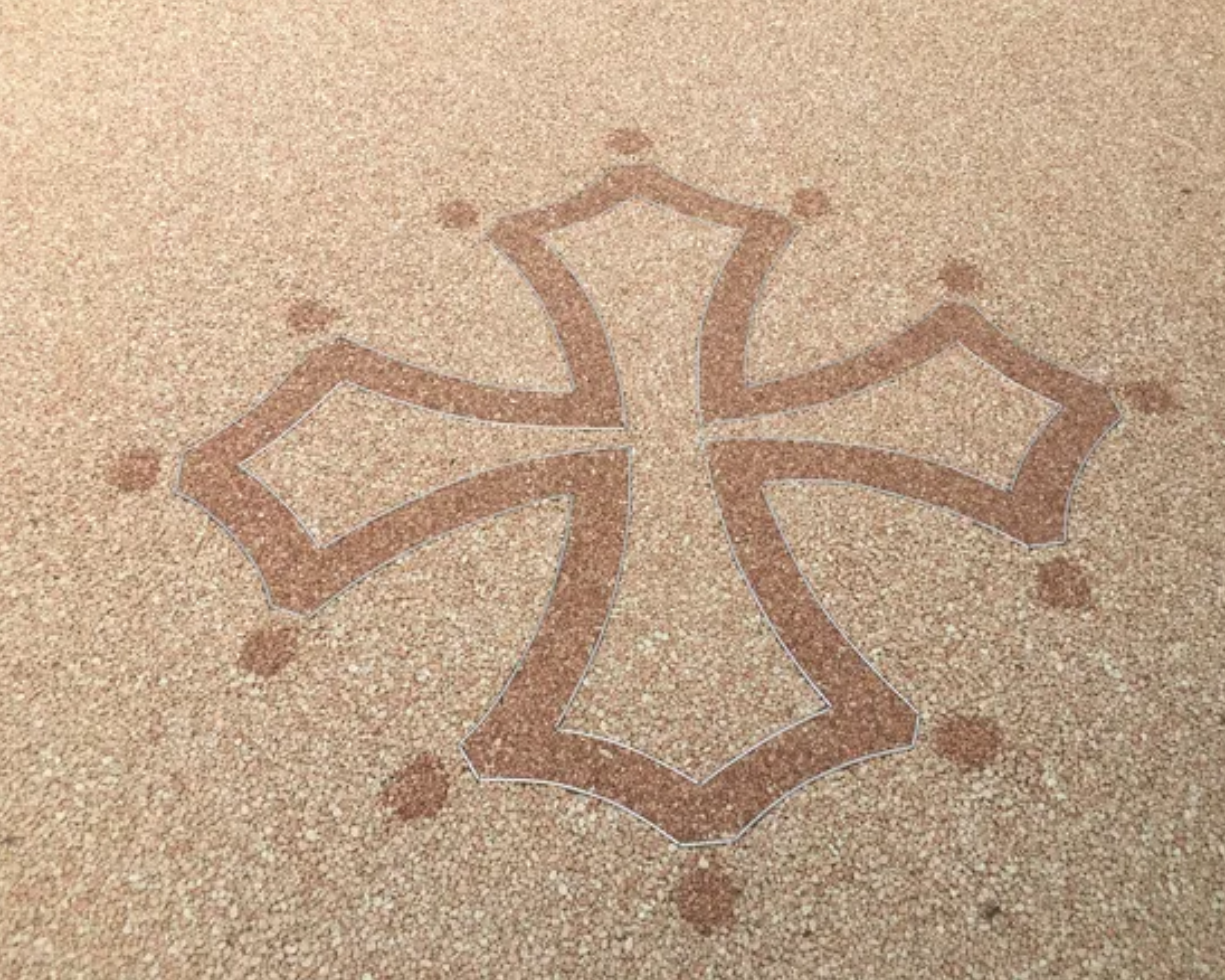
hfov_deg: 57.1
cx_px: 664
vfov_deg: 47.1
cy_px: 483
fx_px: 1124
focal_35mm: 31
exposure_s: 1/1012
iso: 25
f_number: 2.2
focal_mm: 4.15
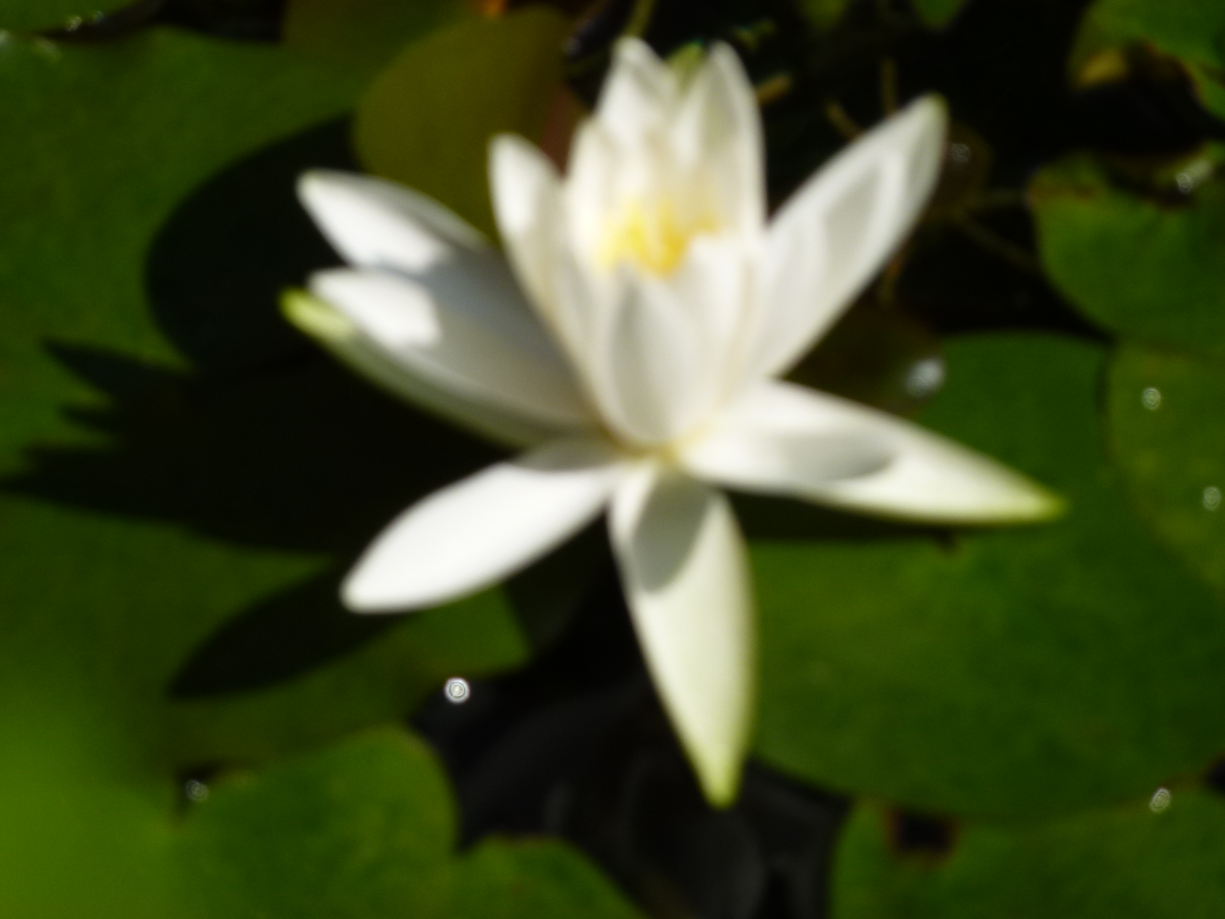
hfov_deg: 8.0
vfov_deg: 6.0
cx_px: 612
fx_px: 8812
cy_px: 460
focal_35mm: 249
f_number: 5.6
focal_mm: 44.5
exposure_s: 1/500
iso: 100
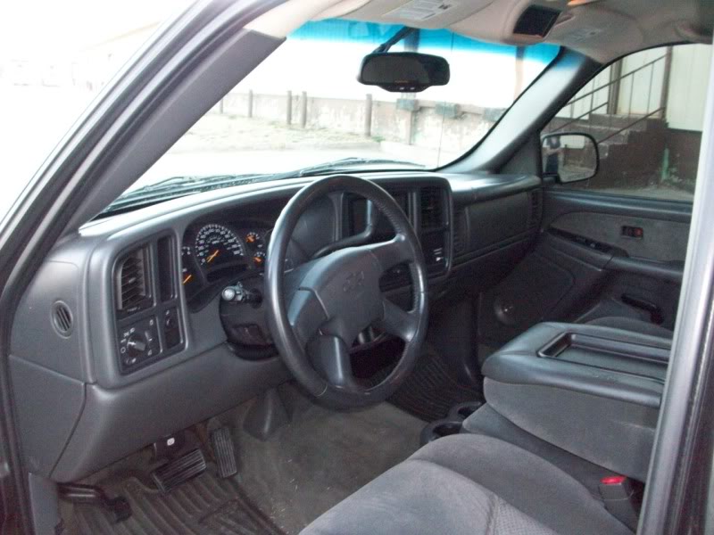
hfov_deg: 54.0
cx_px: 357
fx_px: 701
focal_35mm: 34
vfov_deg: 41.8
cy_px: 268
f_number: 2.8
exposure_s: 1/60
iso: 320
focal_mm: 5.7
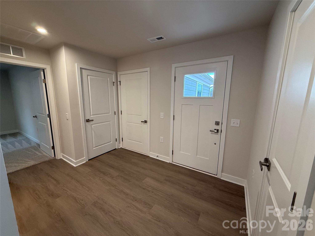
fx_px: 127
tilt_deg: -7.6
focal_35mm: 14
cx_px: 158
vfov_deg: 85.7
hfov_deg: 102.1
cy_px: 118
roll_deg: +0.1
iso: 320
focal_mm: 2.22
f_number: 2.2
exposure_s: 1/120
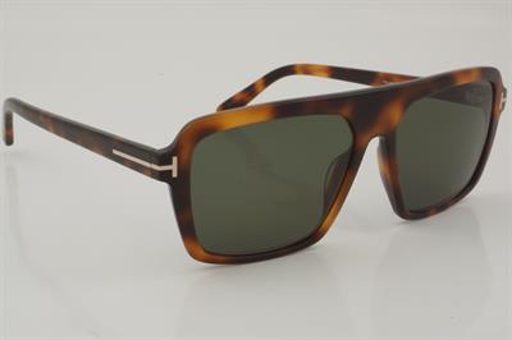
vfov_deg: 18.2
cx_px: 256
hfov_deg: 27.0
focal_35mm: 75
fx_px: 1066
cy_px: 170
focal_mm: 50
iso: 100
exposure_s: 1/3
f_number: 32
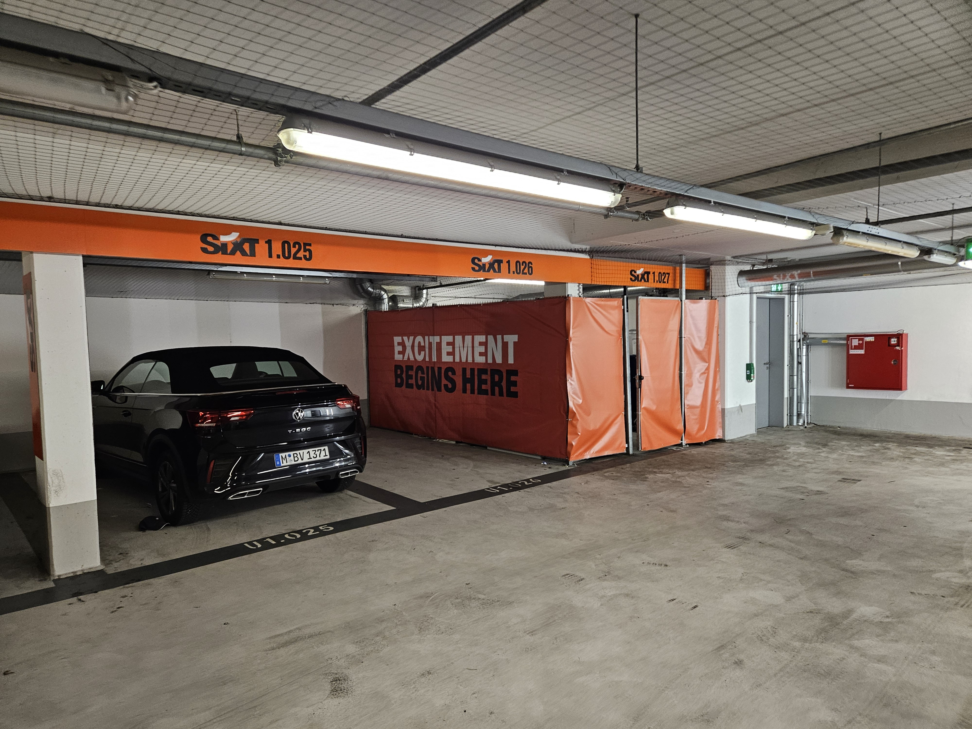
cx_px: 486
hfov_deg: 73.9
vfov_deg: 58.9
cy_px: 364
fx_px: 646
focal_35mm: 23
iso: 320
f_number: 1.8
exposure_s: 1/101
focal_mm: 5.4
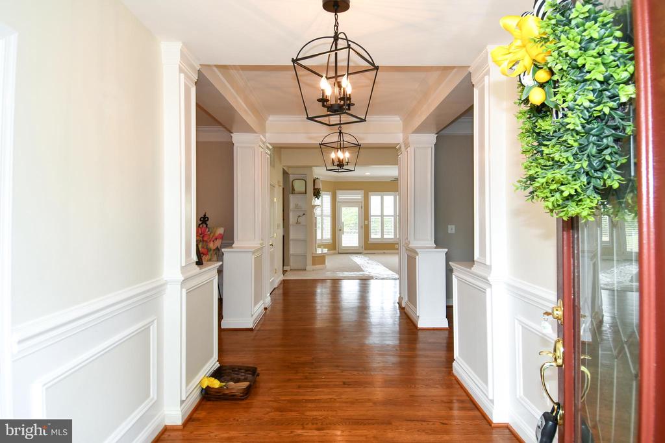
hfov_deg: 90.0
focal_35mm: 18
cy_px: 222
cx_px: 332
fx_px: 333
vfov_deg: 67.4
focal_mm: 12
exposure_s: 1/80
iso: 200
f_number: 4.5
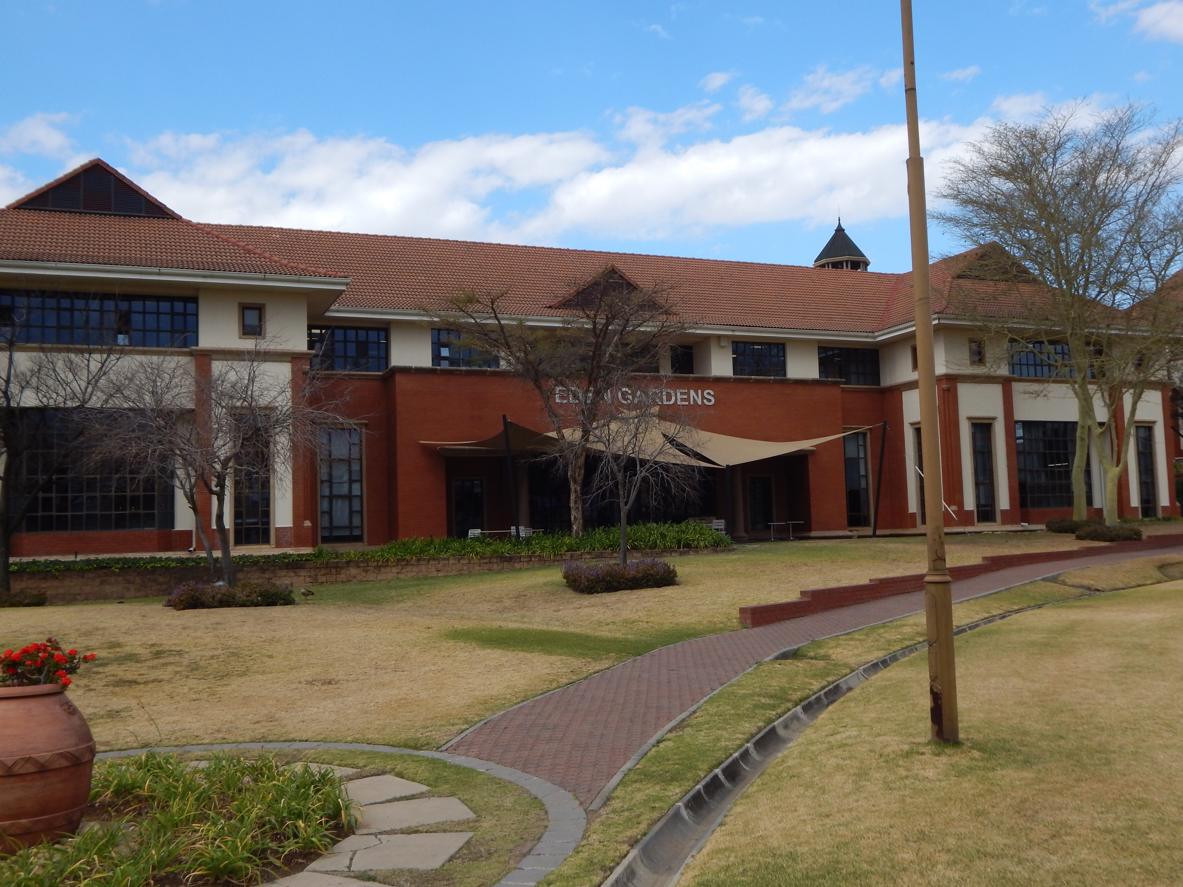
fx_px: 1162
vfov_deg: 41.8
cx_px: 592
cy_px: 444
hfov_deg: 54.0
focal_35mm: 34
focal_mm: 6.1
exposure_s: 1/1000
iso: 125
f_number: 3.3
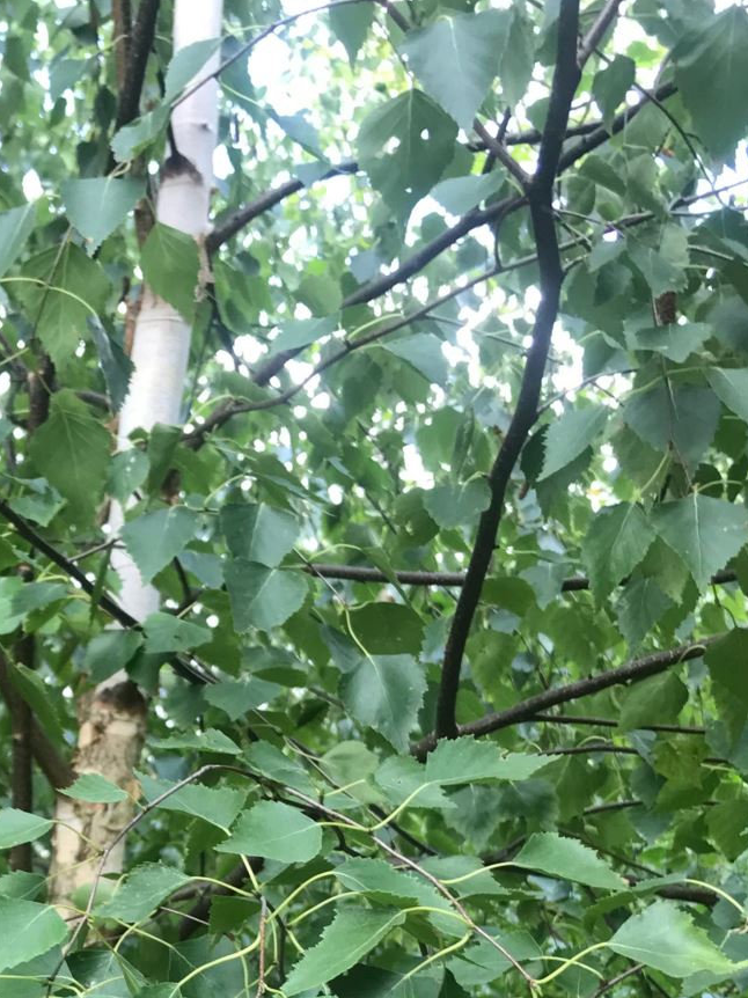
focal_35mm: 65
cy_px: 1026
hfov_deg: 21.9
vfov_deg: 27.9
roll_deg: +0.9
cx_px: 28
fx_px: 1874
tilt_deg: +12.3
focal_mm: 3.99
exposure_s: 1/100
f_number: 1.8
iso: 32
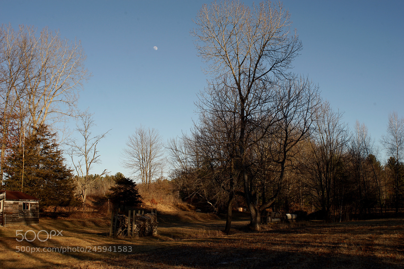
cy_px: 134
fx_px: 449
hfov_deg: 48.5
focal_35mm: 40
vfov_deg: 33.4
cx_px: 202
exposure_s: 1/160
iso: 160
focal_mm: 40
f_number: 11
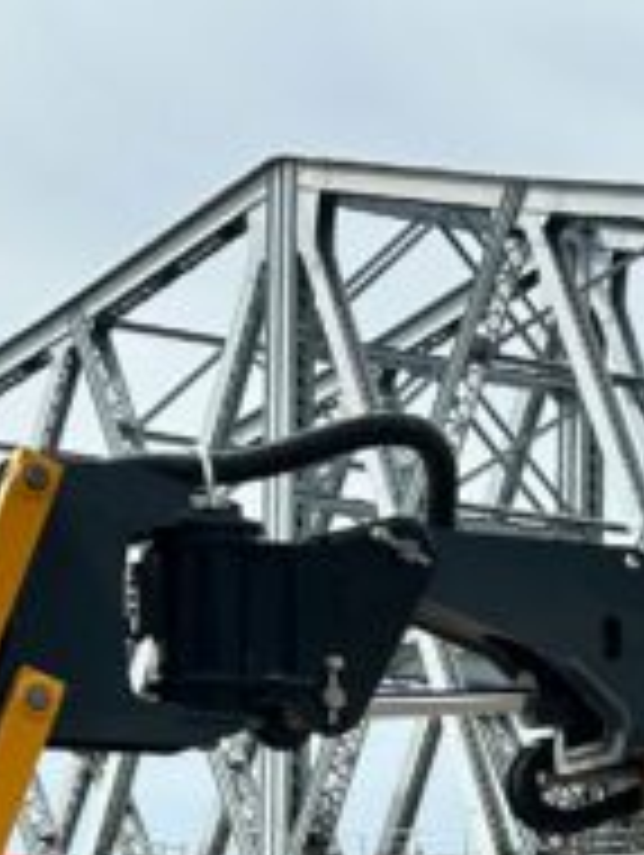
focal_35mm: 140
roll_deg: -1.6
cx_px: 513
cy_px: 999
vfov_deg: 13.7
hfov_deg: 10.6
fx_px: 3465
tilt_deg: +2.6
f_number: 1.5
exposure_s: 1/5076
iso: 50
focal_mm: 5.7
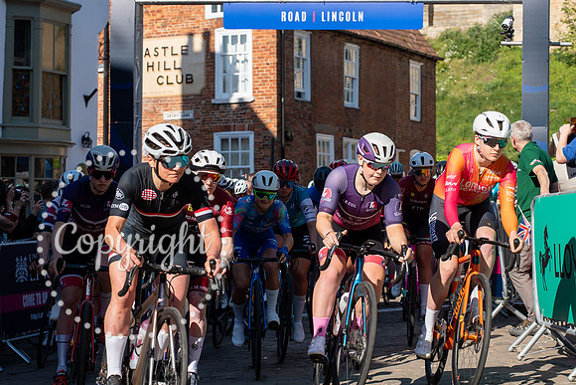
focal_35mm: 101
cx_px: 344
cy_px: 153
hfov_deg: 20.2
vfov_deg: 13.5
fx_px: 1617
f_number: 4
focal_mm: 52
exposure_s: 1/800
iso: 100
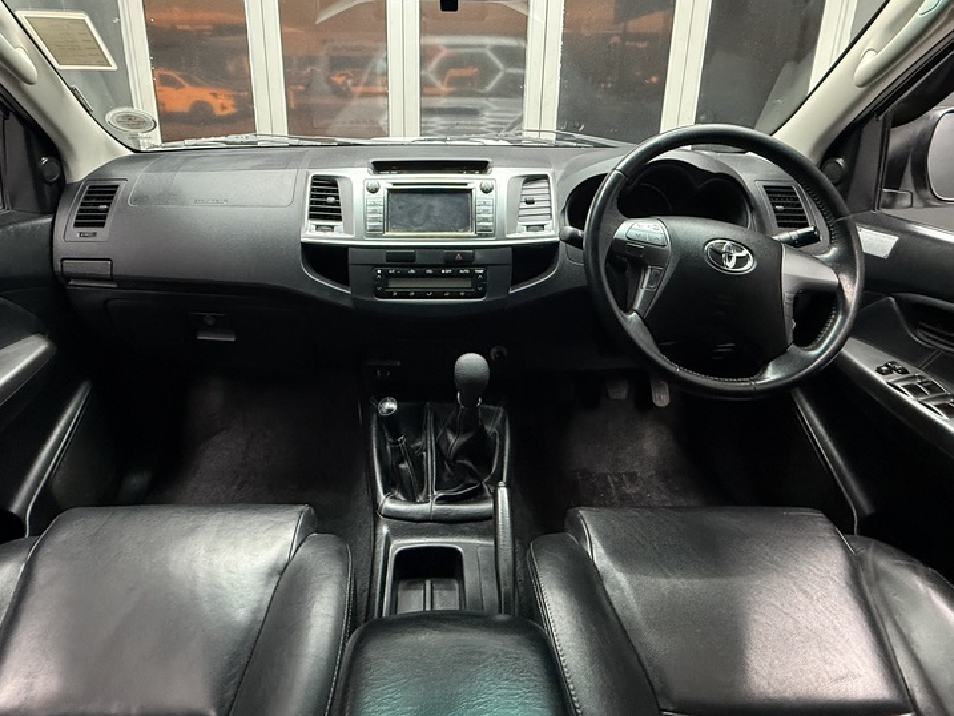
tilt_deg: -16.3
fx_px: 551
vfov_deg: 64.3
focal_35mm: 20
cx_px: 434
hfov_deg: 81.5
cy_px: 238
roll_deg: +0.3
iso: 640
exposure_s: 1/50
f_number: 2.2
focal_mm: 2.22
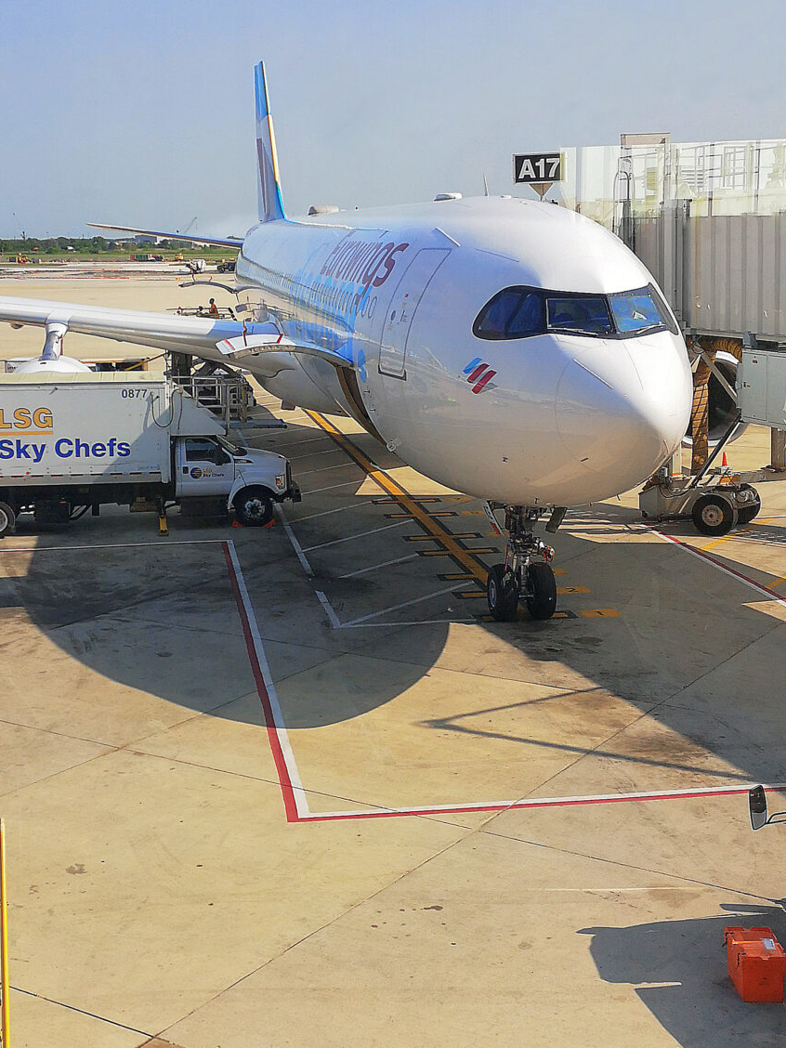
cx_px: 347
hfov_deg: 29.7
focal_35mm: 49
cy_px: 449
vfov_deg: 38.8
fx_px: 1483
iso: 50
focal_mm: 4
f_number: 1.8
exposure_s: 1/732
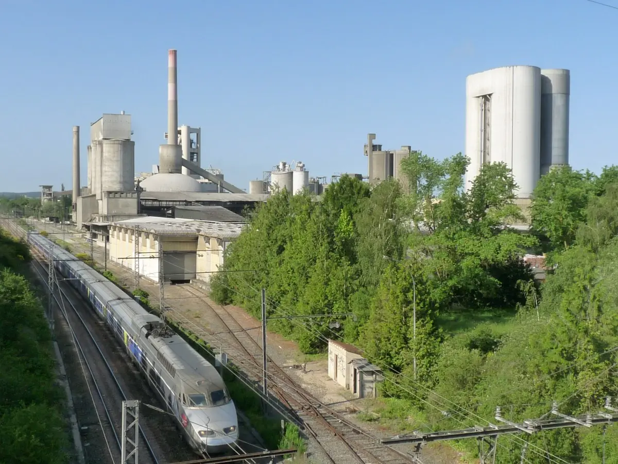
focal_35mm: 45
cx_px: 309
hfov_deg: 42.1
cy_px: 232
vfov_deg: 32.2
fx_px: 803
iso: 160
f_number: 5.6
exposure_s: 1/400
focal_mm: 4.8
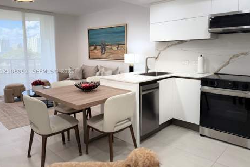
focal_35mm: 26
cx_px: 125
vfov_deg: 49.4
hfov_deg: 69.4
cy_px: 71
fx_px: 180
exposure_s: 1/120
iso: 80
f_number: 1.8
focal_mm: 6.93
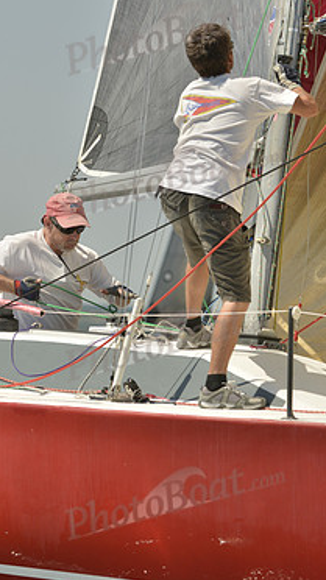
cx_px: -14
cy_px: 281
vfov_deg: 6.0
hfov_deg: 3.4
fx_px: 5522
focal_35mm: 359
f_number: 7.1
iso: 200
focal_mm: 220
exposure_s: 1/1000
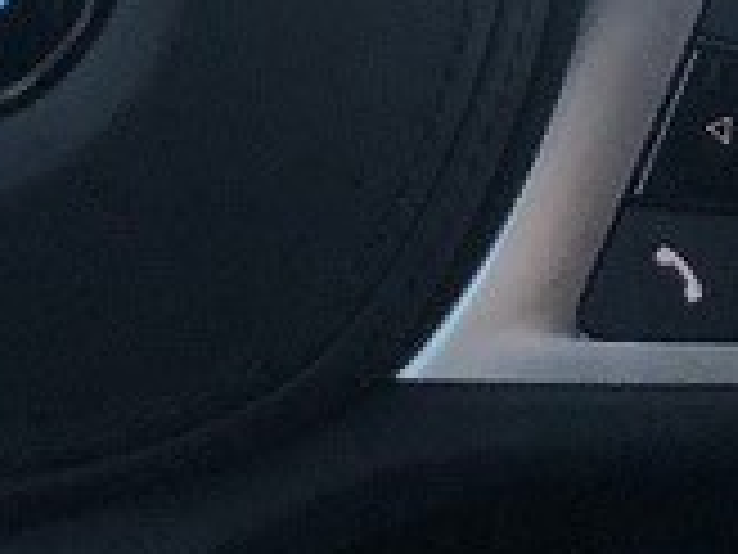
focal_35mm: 175
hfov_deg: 11.3
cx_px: 428
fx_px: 3731
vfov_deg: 7.9
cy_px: -725
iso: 32
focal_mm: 4
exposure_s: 1/30
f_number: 1.8
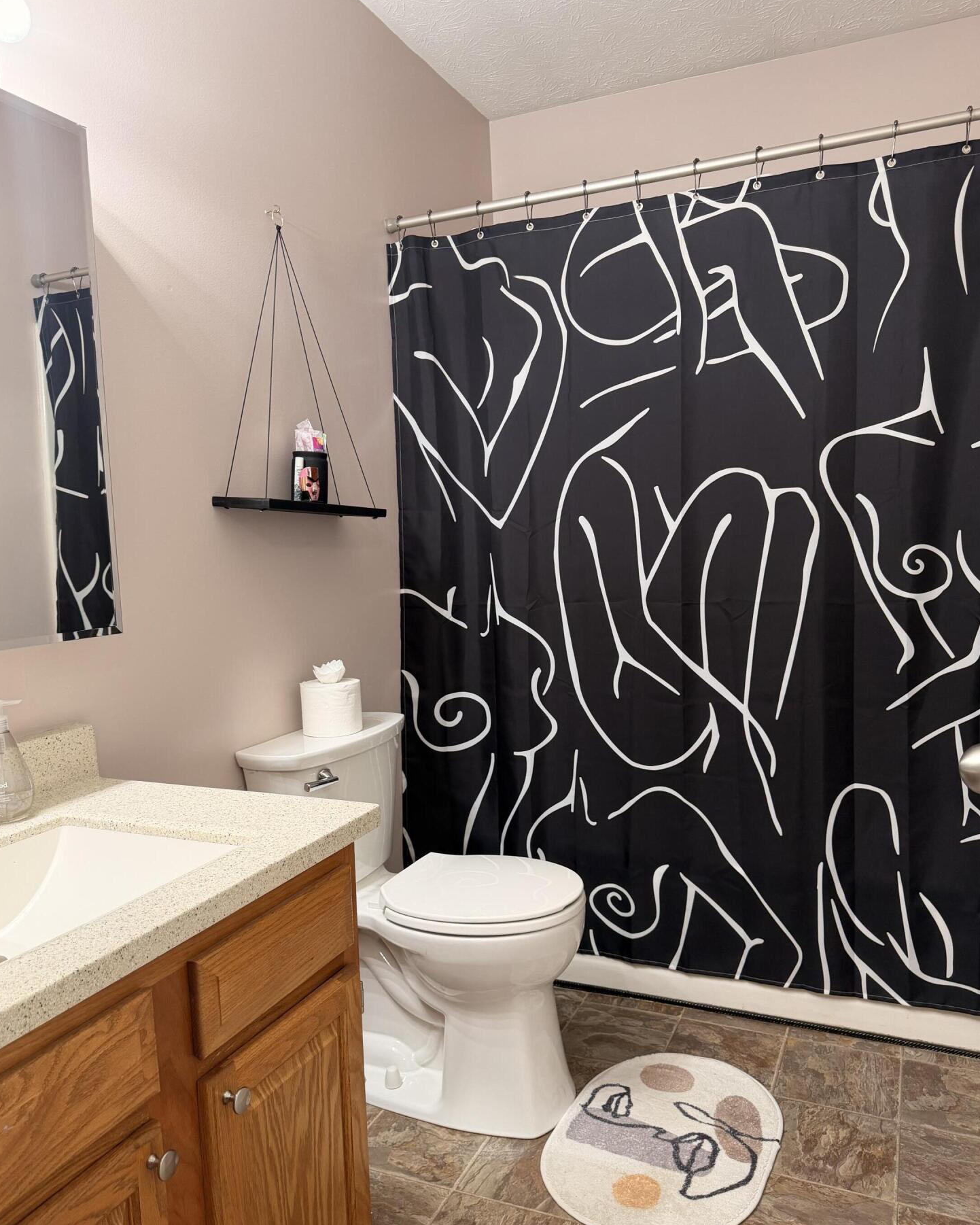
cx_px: 480
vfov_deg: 66.0
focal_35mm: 26
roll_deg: +1.9
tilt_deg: -7.2
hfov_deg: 54.9
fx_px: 942
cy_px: 649
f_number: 1.78
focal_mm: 6.76
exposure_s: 1/120
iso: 200
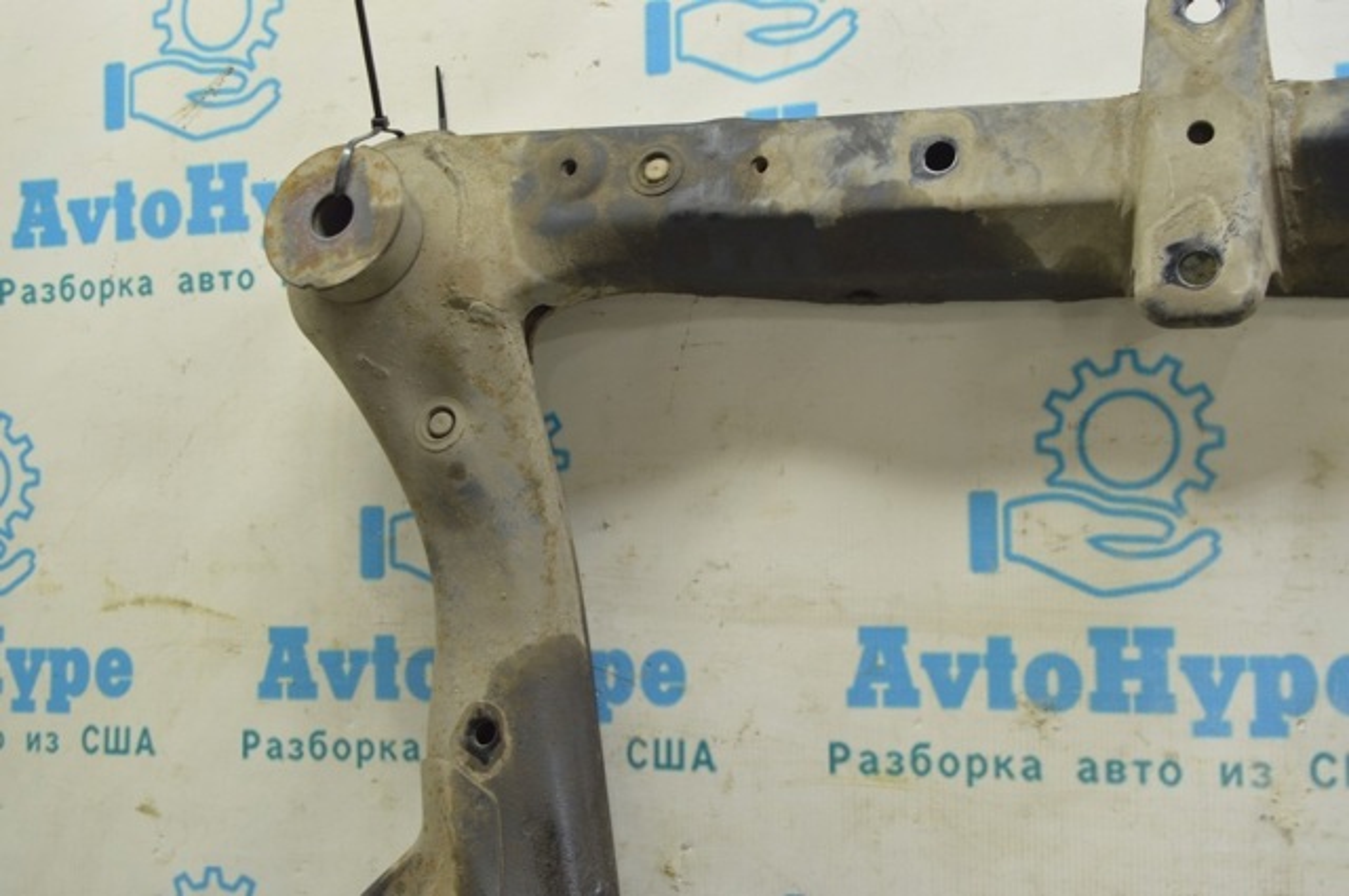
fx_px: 1572
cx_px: 674
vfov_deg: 31.8
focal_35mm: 42
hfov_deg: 46.5
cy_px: 448
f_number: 5.6
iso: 400
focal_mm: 28
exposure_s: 1/20
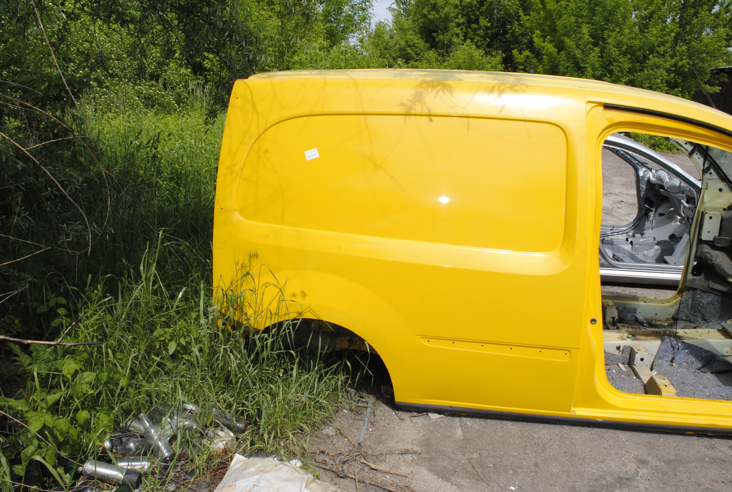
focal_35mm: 33
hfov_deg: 57.1
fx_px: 672
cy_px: 246
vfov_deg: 40.1
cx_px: 366
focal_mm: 22
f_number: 20
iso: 400
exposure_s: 1/200
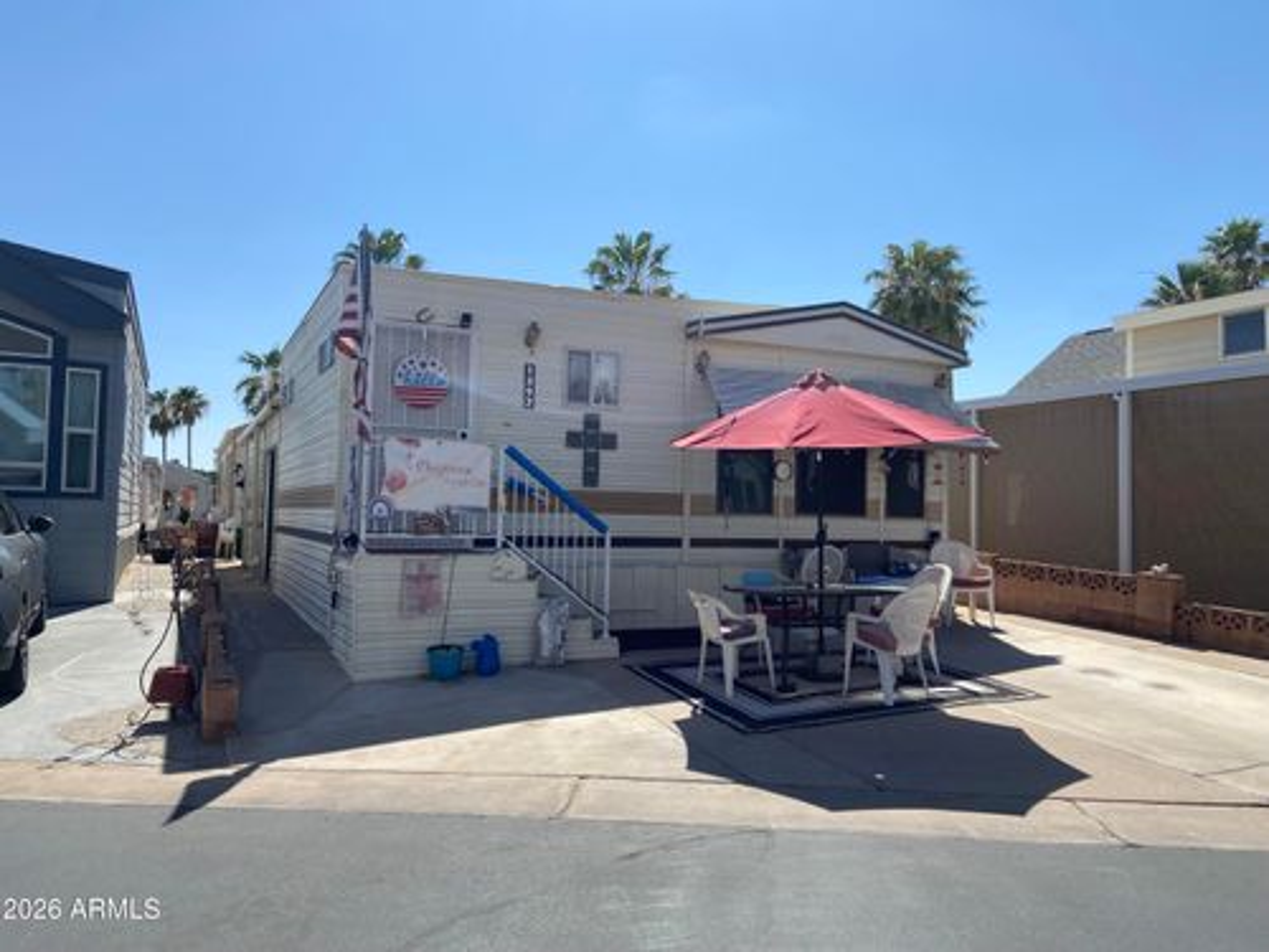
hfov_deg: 67.3
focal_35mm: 26
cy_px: 476
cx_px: 634
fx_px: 953
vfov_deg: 53.1
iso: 32
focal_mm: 4.25
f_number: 1.8
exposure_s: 1/3731
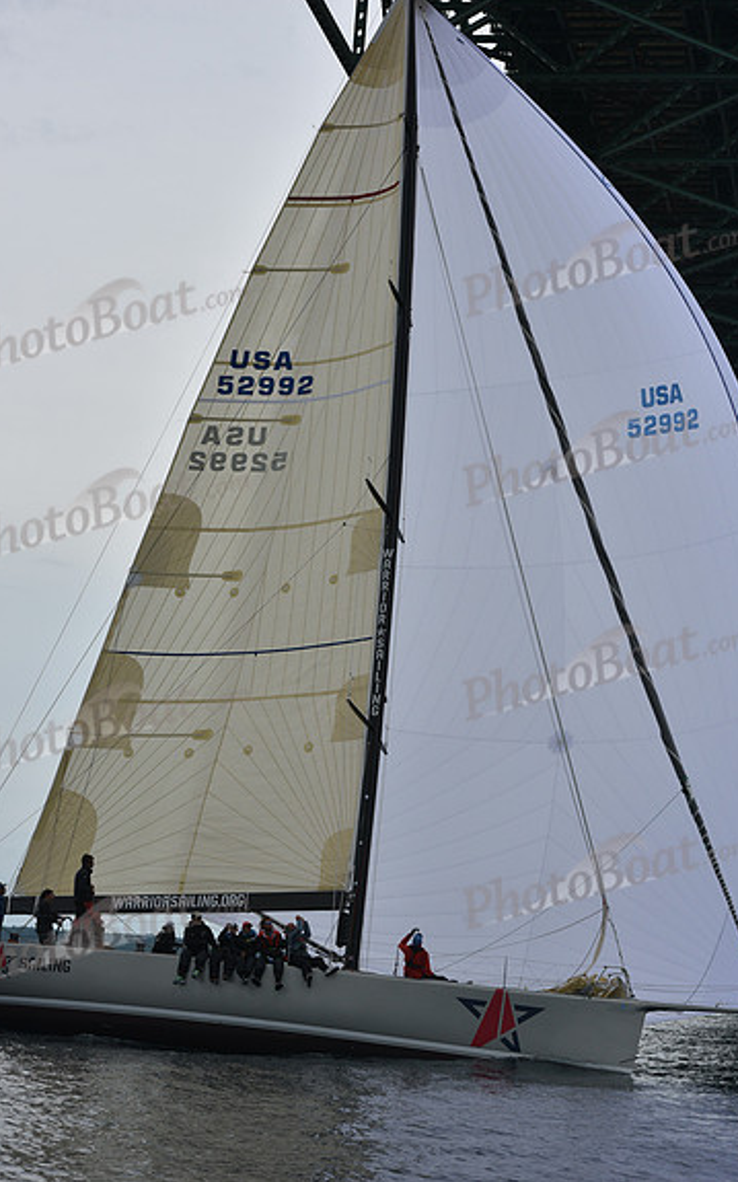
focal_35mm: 72
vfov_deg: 28.6
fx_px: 2319
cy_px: 590
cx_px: 357
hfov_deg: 18.1
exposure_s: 1/800
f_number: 9
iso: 250
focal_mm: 70
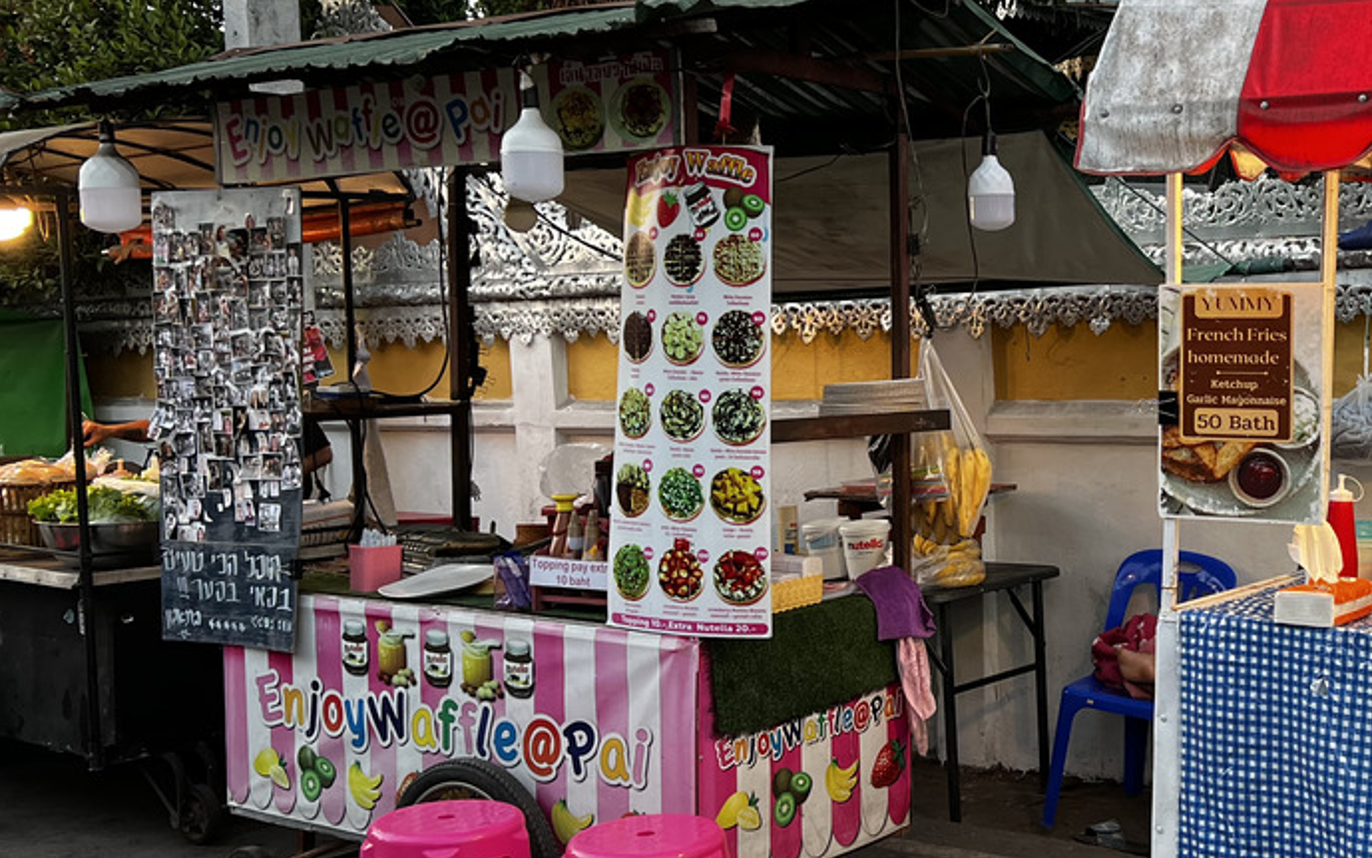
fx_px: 1795
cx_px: 1075
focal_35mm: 48
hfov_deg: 40.3
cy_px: 390
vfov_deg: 26.9
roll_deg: +2.7
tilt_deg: -2.3
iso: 125
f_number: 1.5
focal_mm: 5.7
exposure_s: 1/111
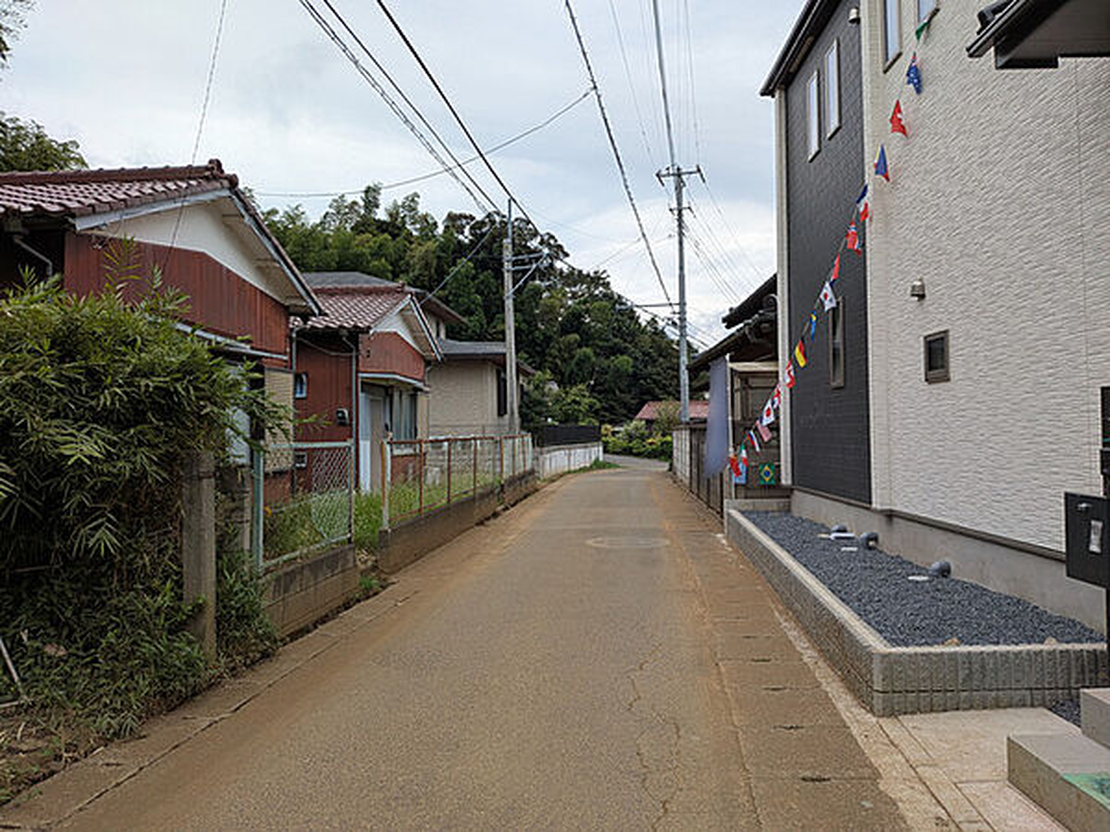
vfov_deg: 56.8
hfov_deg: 71.6
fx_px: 770
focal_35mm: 24
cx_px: 555
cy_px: 416
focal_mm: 4.53
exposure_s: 1/1064
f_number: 1.7
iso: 29
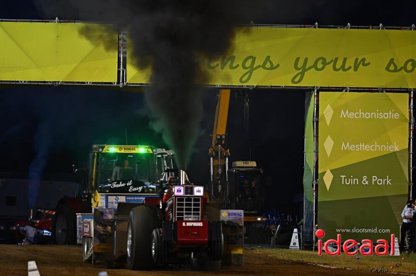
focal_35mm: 400
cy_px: 138
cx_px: 208
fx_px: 4617
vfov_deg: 3.4
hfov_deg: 5.2
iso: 1250
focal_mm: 400
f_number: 5.6
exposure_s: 1/40
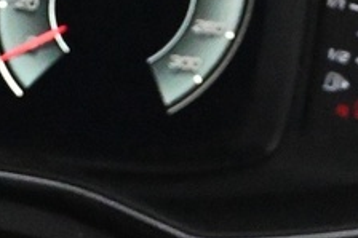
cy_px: 548
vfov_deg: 4.1
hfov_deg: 6.3
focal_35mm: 326
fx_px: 3239
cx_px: 86
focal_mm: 30
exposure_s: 1/60
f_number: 4.8
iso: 8000
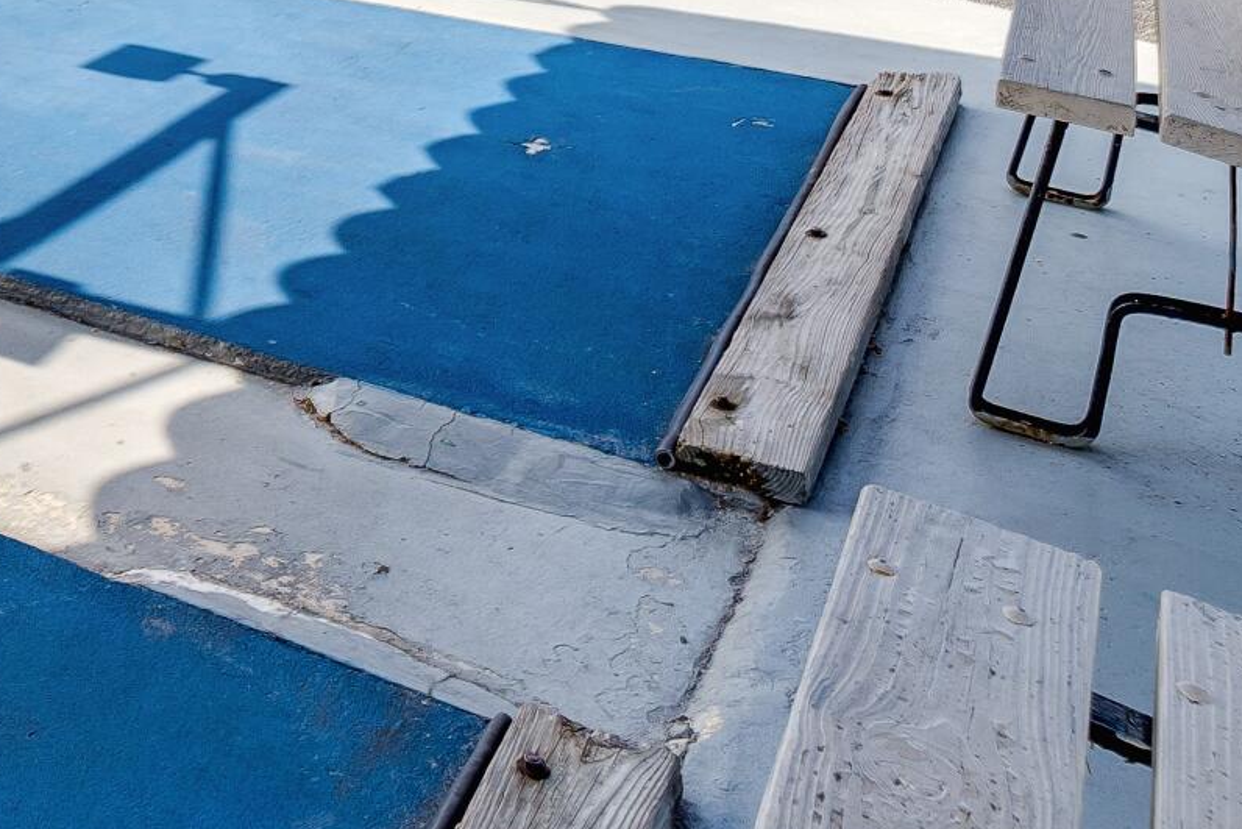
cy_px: -270
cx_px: -379
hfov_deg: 31.2
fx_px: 1691
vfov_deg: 23.9
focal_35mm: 49
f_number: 8
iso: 100
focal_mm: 13
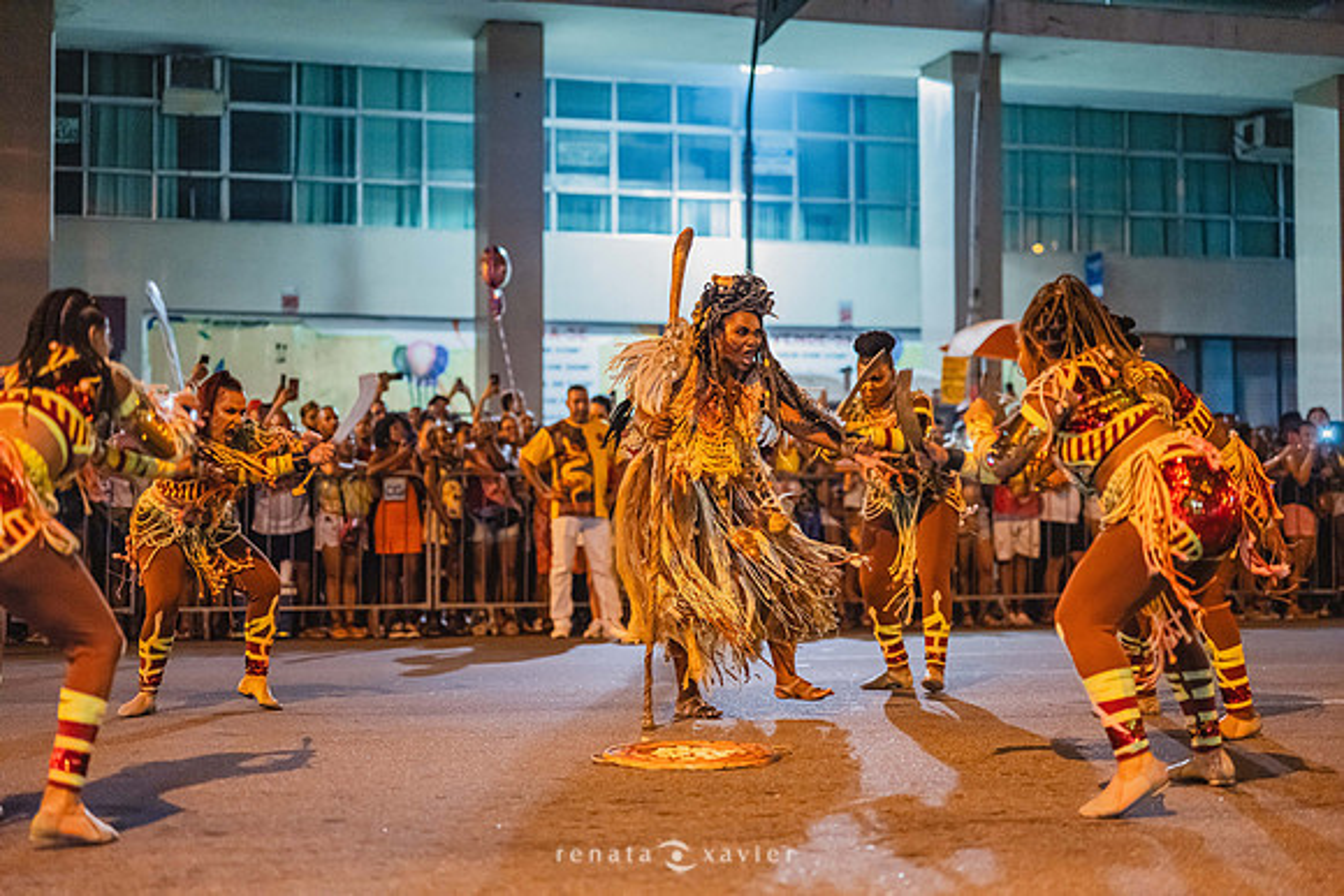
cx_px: 672
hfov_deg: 39.6
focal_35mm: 50
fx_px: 1867
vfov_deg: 27.0
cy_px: 448
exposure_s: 1/320
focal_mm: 50
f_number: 1.4
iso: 6400
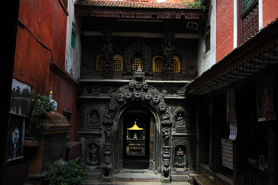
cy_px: 92
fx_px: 278
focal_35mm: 36
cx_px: 139
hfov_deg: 53.2
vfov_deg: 36.8
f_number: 4.5
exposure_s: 1/320
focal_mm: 24
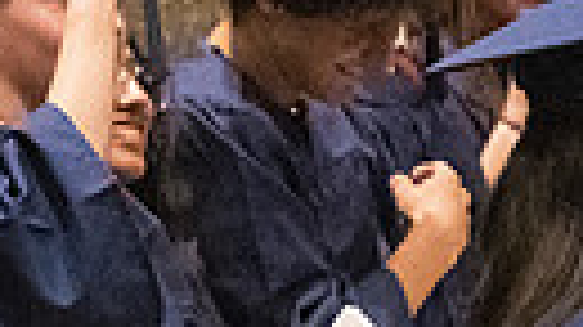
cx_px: -292
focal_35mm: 1228
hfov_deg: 1.8
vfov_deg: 1.0
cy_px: 278
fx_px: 18976
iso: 8000
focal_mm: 175
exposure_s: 1/250
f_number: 4.5
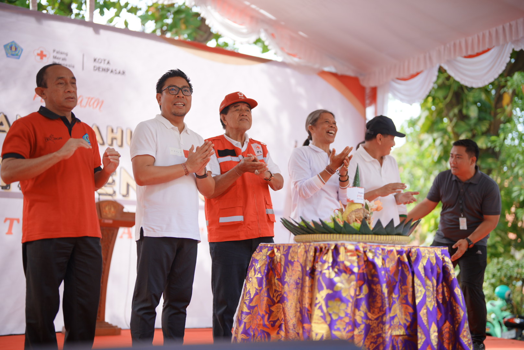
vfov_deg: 27.0
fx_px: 728
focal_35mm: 50
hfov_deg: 39.6
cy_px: 175
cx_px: 262
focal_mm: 50
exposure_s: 1/640
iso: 125
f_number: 1.2
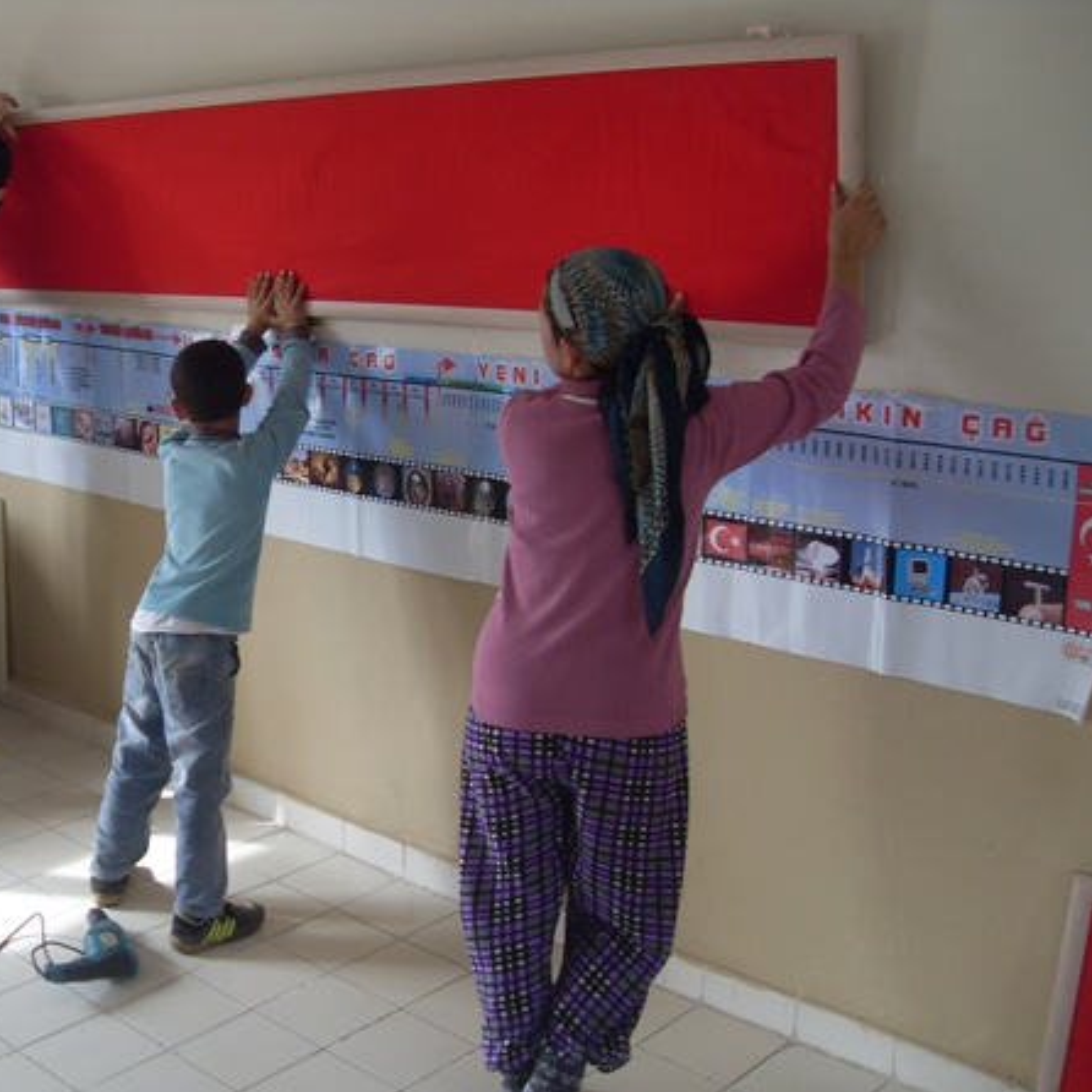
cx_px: 365
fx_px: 1570
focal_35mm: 44
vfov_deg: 38.3
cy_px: 546
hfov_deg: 37.9
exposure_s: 1/60
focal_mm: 6.3
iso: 100
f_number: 2.8
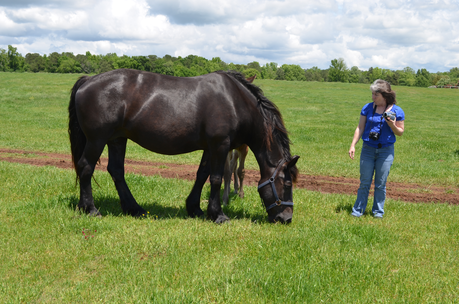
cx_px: 230
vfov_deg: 28.0
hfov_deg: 41.2
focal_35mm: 48
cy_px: 152
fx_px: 611
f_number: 9
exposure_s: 1/200
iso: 100
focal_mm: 32
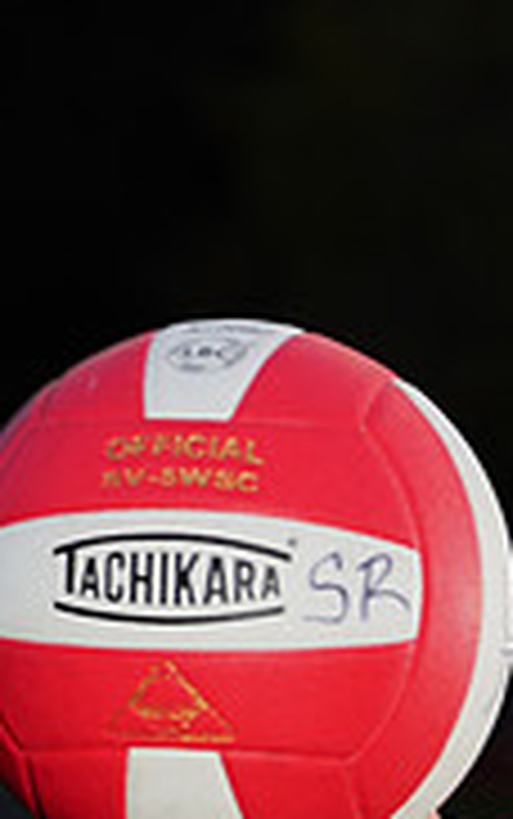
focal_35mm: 689
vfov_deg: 3.0
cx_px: 610
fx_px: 15388
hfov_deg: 1.9
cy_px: 1017
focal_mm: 212
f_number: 9
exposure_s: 1/250
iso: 200
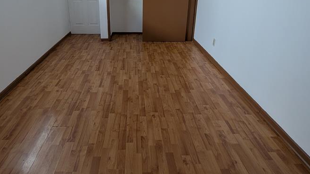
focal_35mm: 22
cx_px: 131
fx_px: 181
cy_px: 48
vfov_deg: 49.8
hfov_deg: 80.7
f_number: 2.2
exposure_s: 1/146
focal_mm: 1.95
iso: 52
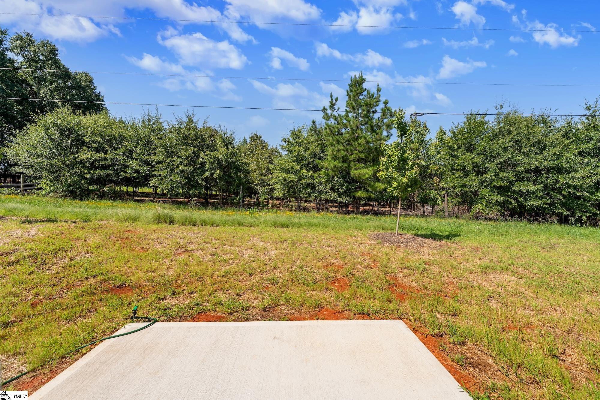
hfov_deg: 104.3
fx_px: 233
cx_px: 300
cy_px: 200
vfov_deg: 81.2
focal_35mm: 14
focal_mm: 14
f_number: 5.6
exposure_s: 1/1250
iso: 400
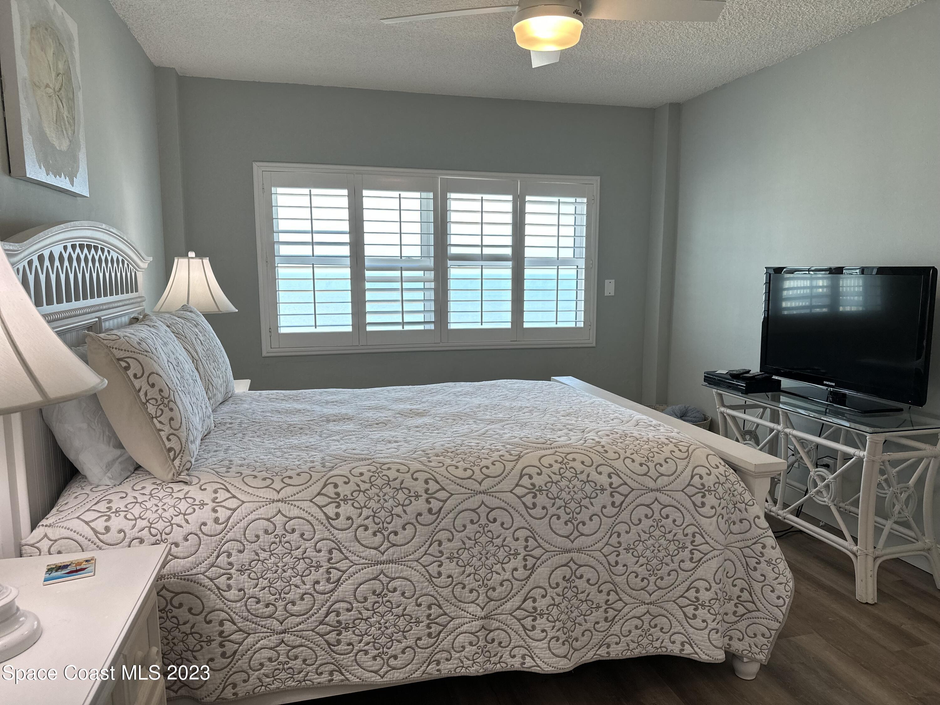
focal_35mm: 24
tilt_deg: -7.3
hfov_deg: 71.6
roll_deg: -0.1
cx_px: 470
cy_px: 352
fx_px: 652
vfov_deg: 56.8
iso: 80
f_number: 1.78
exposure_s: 1/169
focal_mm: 6.86
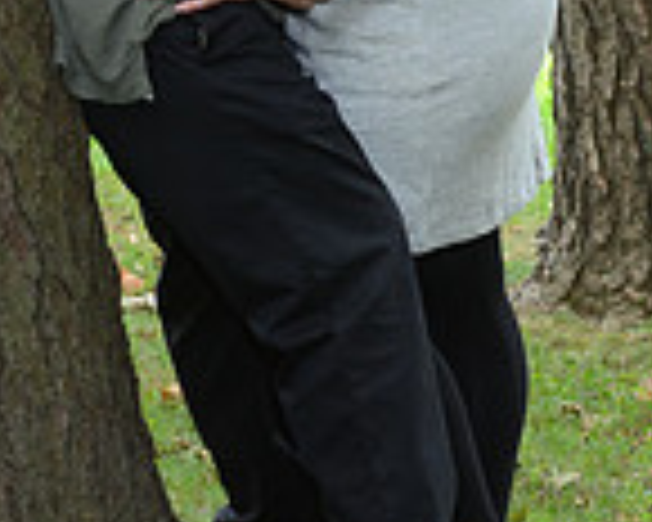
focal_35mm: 174
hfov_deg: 11.1
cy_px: 45
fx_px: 3355
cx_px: 468
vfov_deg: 8.9
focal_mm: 31
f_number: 4.5
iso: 500
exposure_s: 1/250
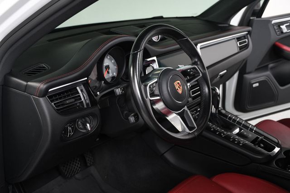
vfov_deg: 29.8
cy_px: 96
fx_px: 362
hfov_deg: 43.6
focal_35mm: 45
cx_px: 145
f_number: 4
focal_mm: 30
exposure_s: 1/160
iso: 100
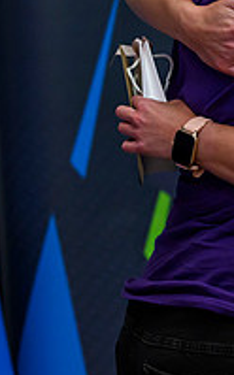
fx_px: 2485
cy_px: 17
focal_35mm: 243
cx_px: 402
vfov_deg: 8.6
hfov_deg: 5.3
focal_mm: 70
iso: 4000
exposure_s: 1/400
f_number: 3.5
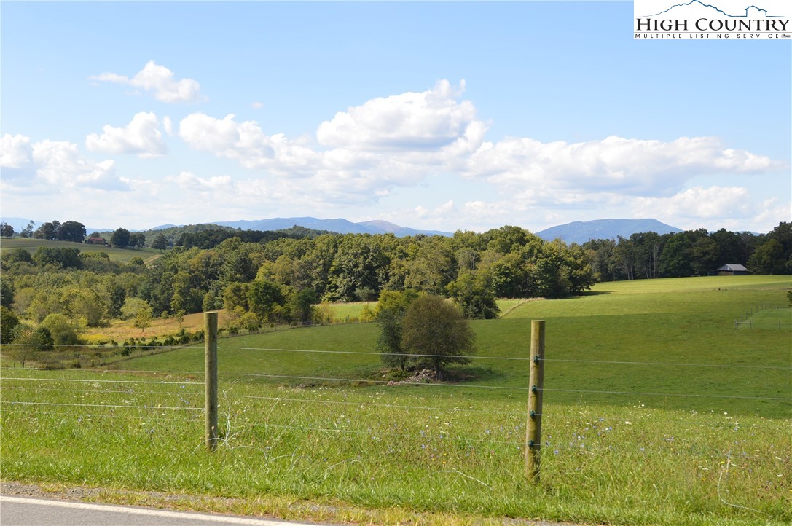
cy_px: 263
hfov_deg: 41.2
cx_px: 396
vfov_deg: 28.0
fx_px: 1055
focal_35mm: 48
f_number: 7.1
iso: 100
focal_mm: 32
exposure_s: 1/200
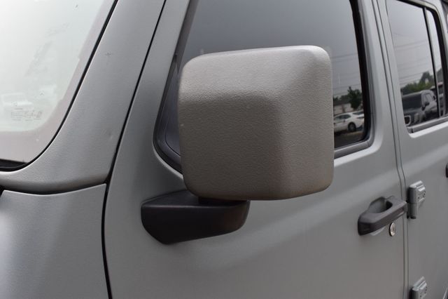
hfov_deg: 53.2
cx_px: 224
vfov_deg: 36.8
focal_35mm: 36
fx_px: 448
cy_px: 150
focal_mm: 24
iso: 400
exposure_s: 1/100
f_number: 9
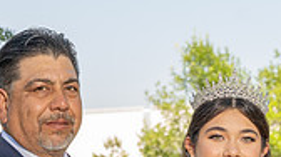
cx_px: 244
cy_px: 181
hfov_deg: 10.0
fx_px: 1600
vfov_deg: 5.6
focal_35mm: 215
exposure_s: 1/125
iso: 64
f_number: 6.3
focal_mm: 51.9
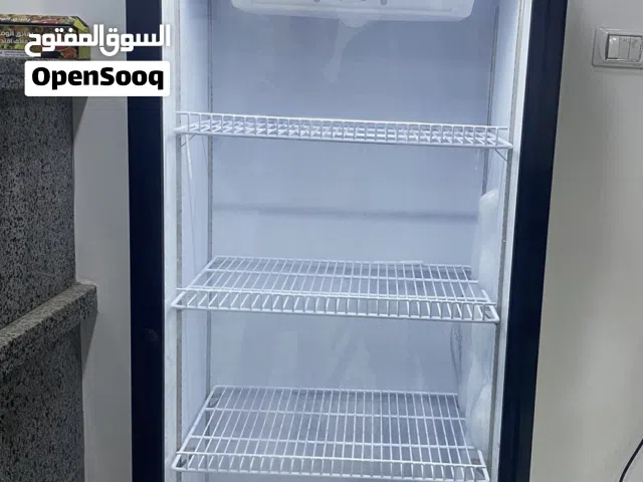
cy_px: 241
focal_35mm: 26
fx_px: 483
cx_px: 322
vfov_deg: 53.1
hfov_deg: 67.3
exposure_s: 1/56
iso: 80
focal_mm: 4.25
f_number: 1.8
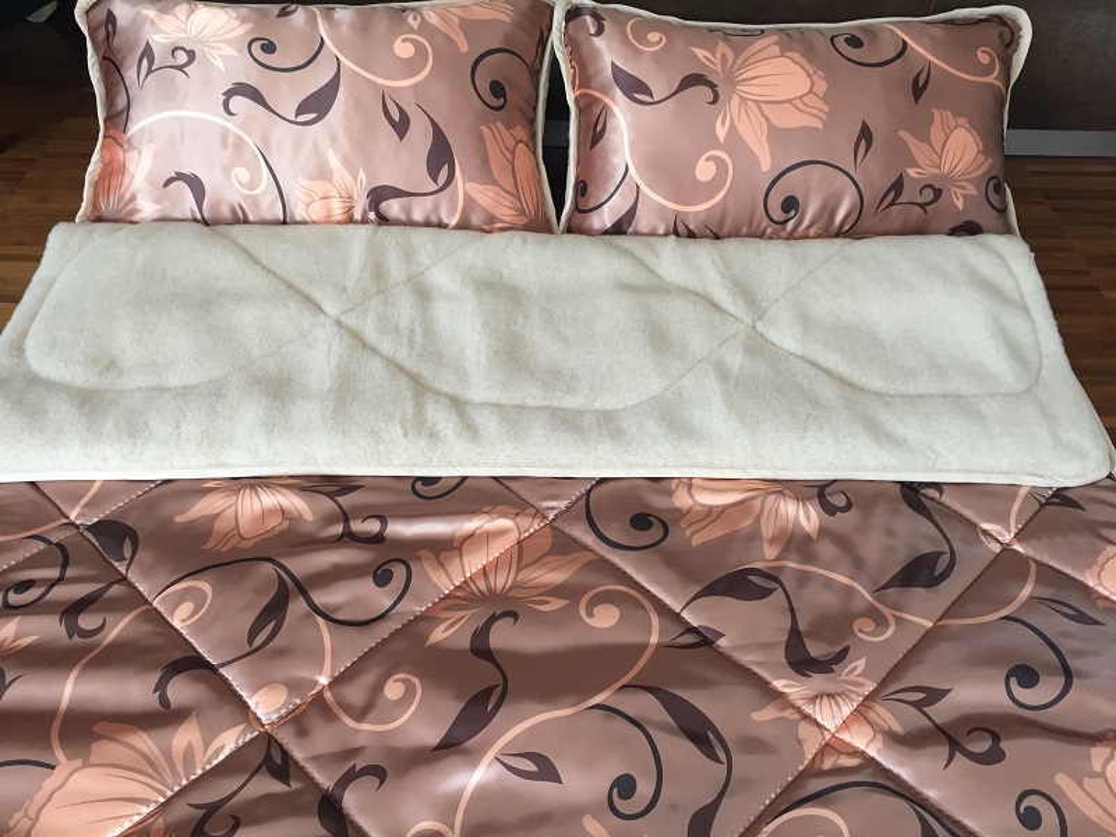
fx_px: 935
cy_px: 418
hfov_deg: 61.7
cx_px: 558
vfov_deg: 48.2
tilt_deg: -47.6
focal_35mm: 29
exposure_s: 1/33
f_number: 2.2
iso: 100
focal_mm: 4.15
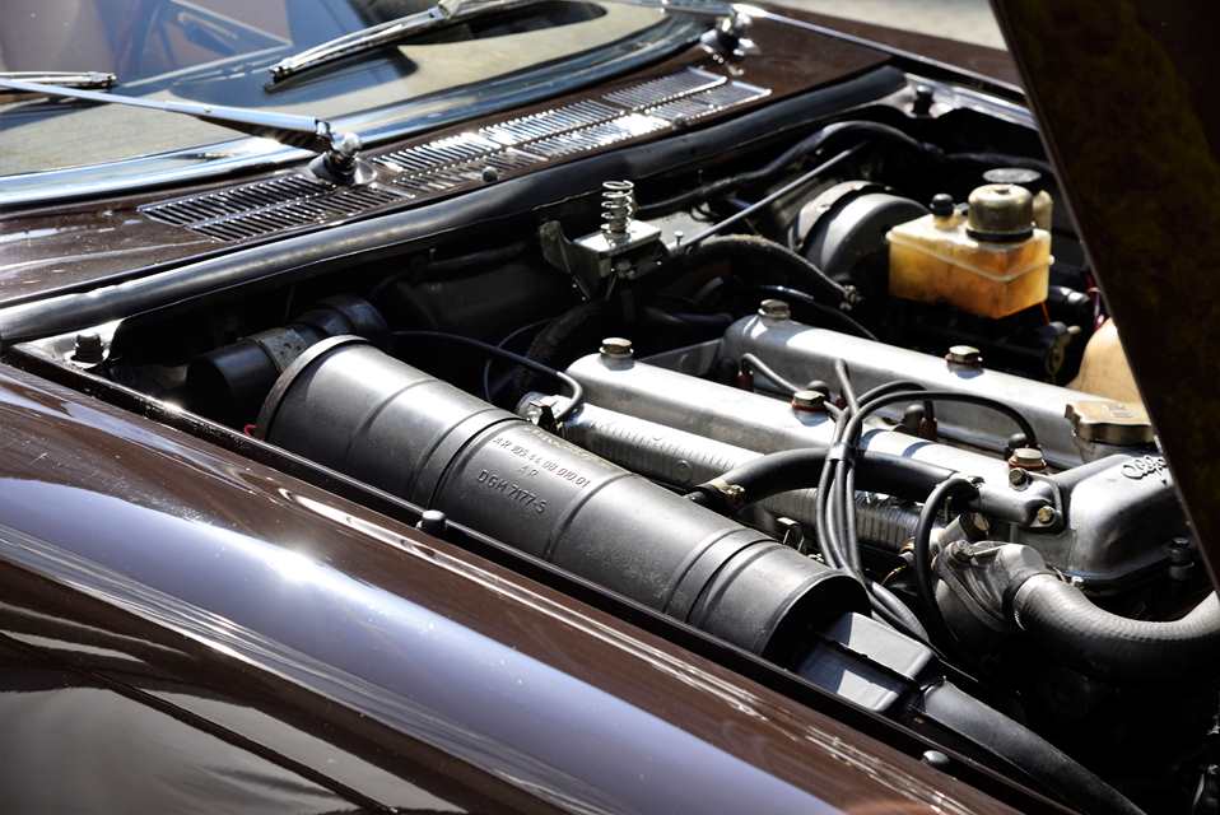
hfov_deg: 23.9
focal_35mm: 85
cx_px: 610
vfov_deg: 16.1
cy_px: 408
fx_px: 2882
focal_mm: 85
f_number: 8
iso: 125
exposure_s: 1/160
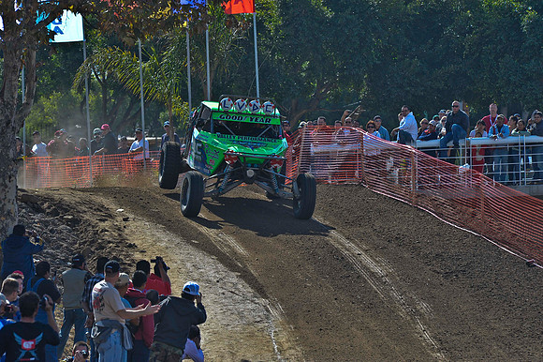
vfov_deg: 4.0
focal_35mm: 340
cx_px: 272
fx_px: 5125
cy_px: 181
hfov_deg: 6.1
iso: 640
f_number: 9
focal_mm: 340
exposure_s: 1/640
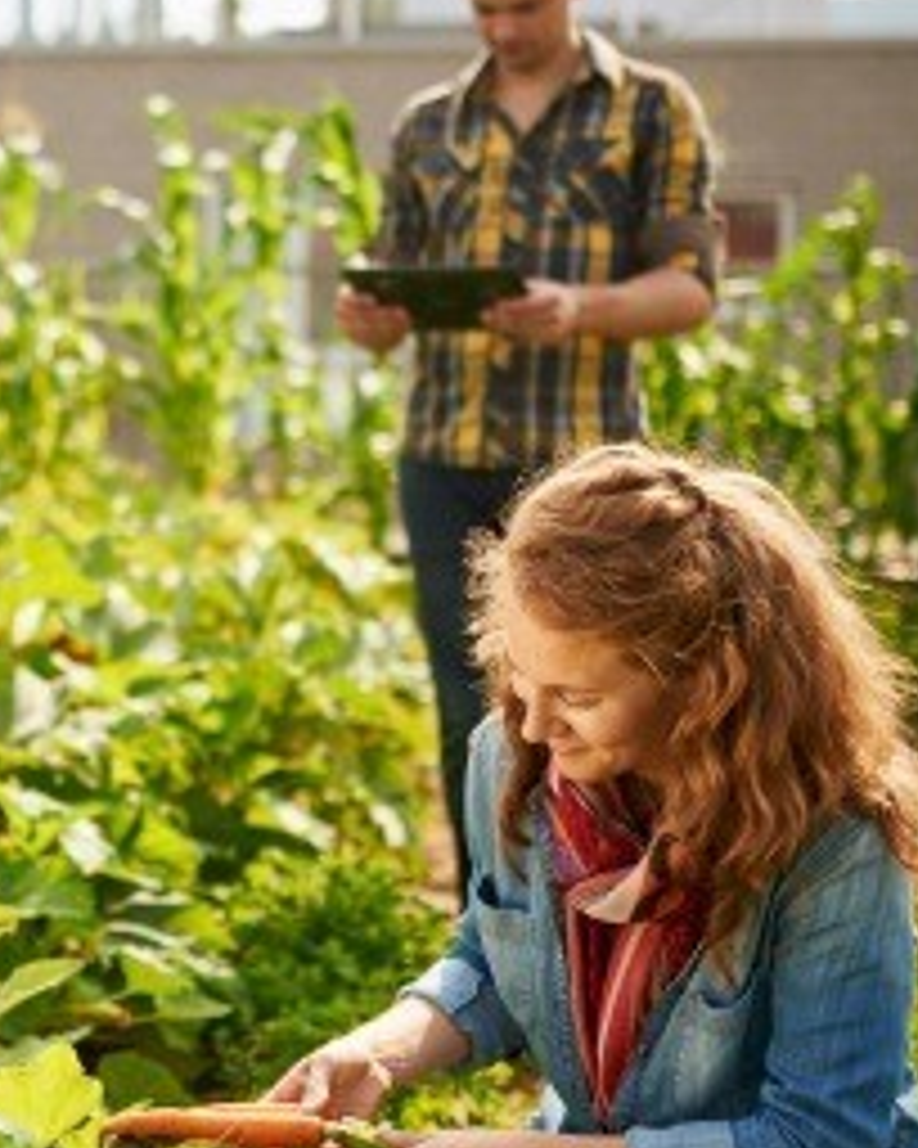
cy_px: 579
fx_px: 2411
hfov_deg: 20.4
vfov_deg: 26.8
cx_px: -126
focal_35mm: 71
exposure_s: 1/3200
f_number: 1.8
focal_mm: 35
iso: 100
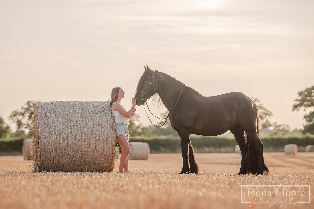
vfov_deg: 9.5
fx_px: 1262
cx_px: 147
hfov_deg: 14.2
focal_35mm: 145
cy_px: 110
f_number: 4
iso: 100
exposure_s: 1/500
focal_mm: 135
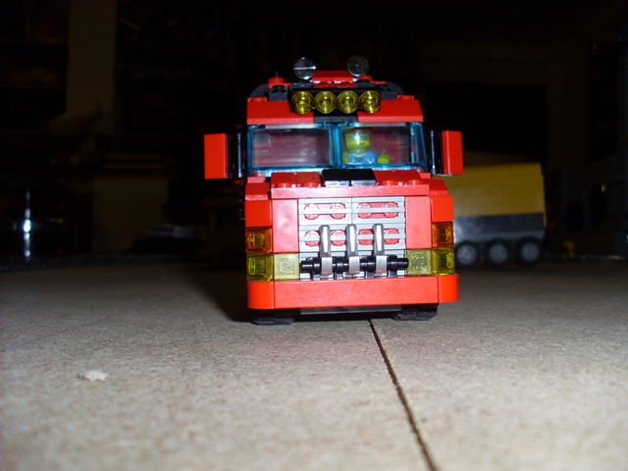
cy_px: 236
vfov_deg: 37.7
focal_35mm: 38
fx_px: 689
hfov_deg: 49.0
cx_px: 314
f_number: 7.7
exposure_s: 1/45
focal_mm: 6.3
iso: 80
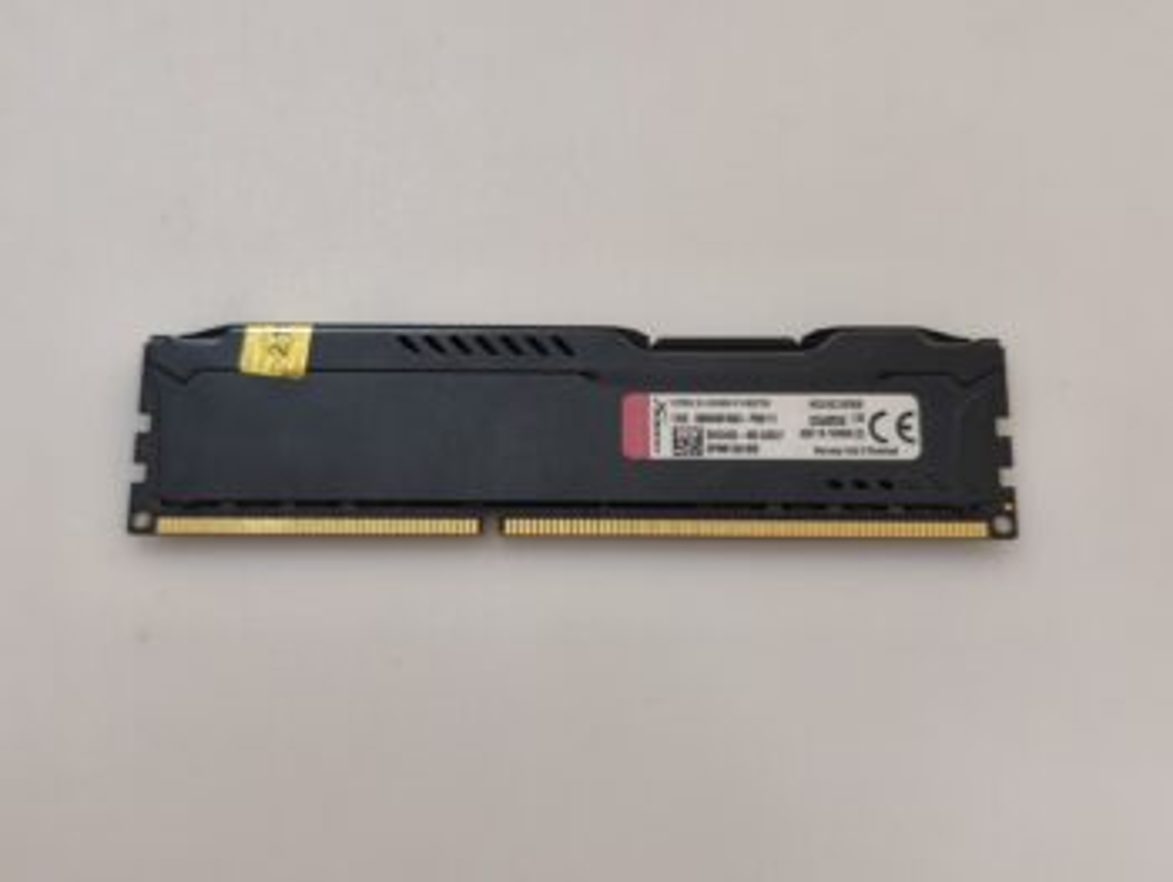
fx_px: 1187
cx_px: 586
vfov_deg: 40.7
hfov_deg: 52.6
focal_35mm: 35
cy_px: 441
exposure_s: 1/50
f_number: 1.6
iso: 320
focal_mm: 6.57
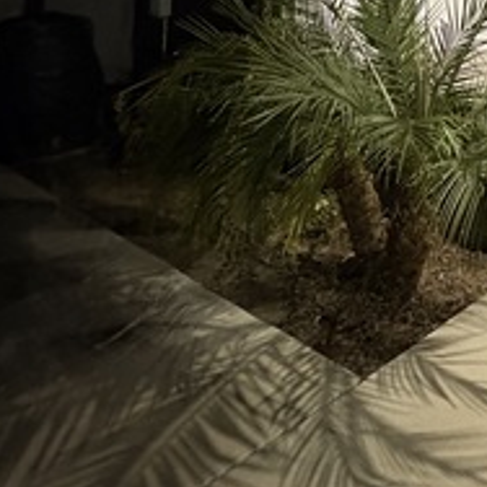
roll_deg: -2.2
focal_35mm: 44
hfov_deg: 34.2
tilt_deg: +3.4
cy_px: -100
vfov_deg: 31.9
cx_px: 510
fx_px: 700
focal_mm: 2.22
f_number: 2.2
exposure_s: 1/30
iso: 800
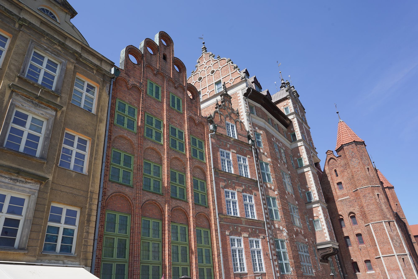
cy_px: 140
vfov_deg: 53.1
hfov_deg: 73.7
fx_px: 279
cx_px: 209
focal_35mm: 24
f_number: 13
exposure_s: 1/100
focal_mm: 24
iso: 100
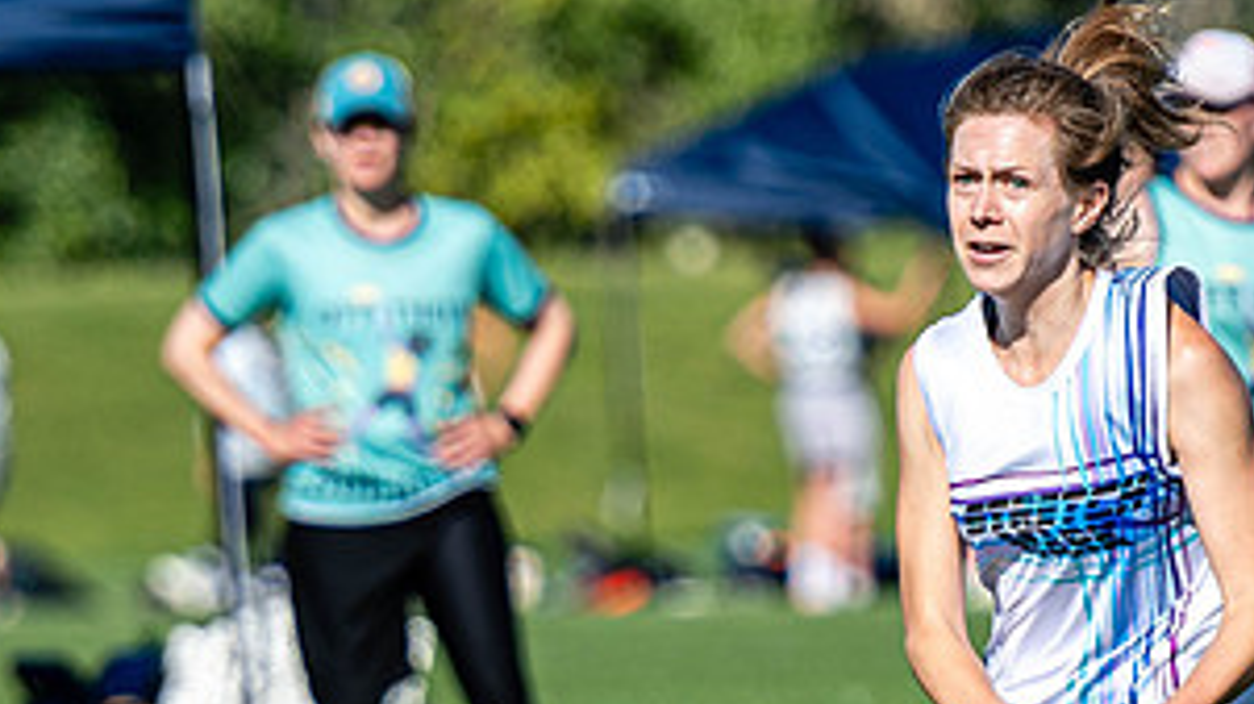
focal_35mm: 1099
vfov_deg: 1.1
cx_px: 861
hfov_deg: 2.0
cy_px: 1019
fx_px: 36527
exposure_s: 1/1600
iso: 100
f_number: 3.2
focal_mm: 195
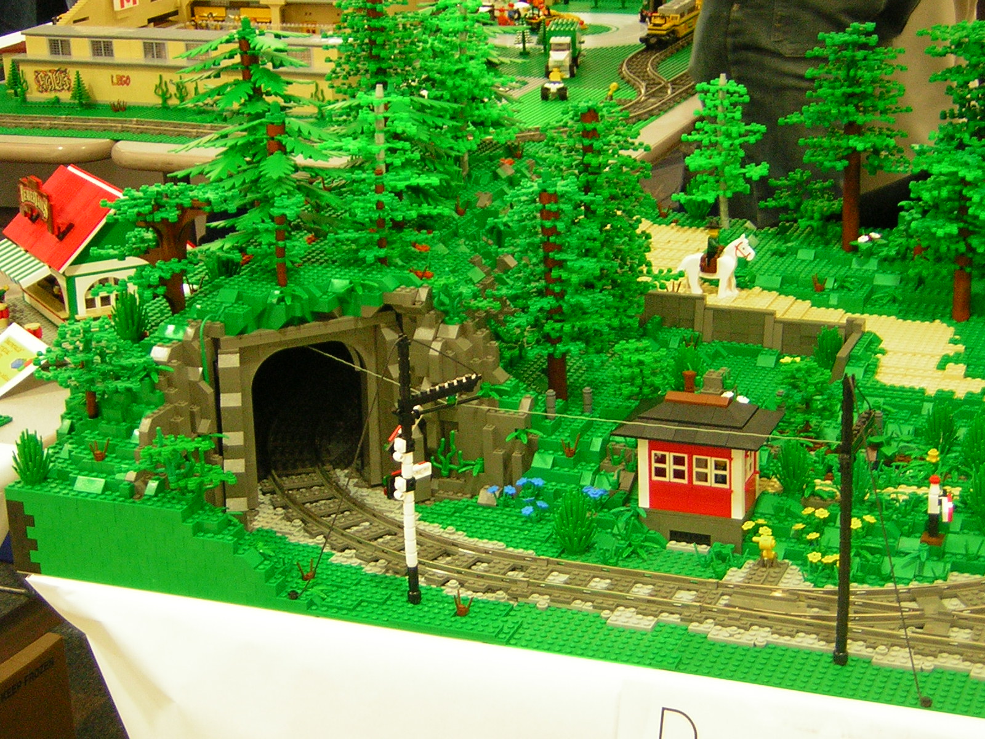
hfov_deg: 27.8
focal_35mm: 70
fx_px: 1992
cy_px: 370
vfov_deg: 21.0
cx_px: 492
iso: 127
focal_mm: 9.1
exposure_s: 1/5.7
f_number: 3.6
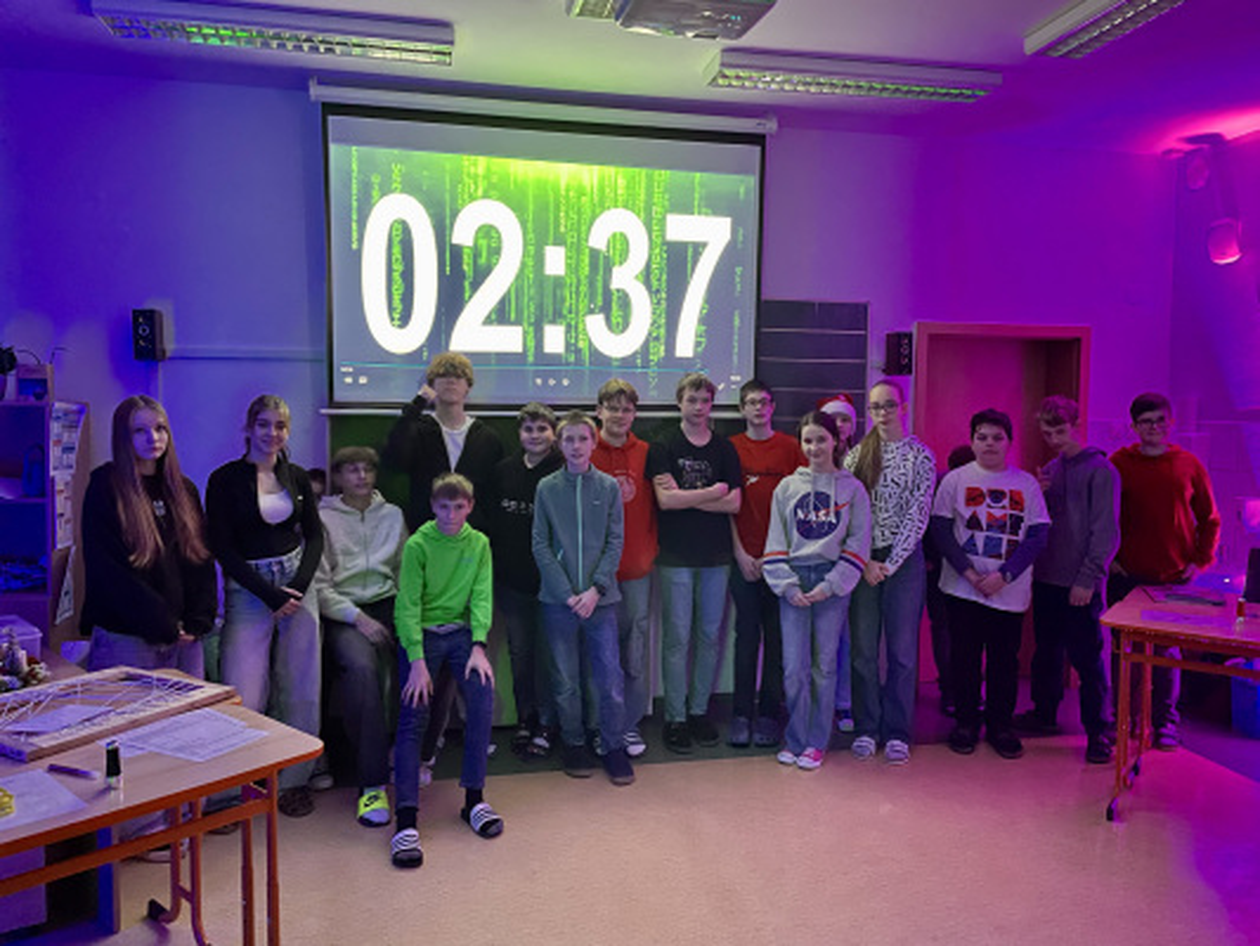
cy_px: 473
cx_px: 630
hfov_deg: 67.3
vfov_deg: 53.1
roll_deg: -0.2
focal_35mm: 26
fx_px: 947
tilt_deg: -3.2
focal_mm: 4.2
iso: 1000
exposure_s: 1/25
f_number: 1.6
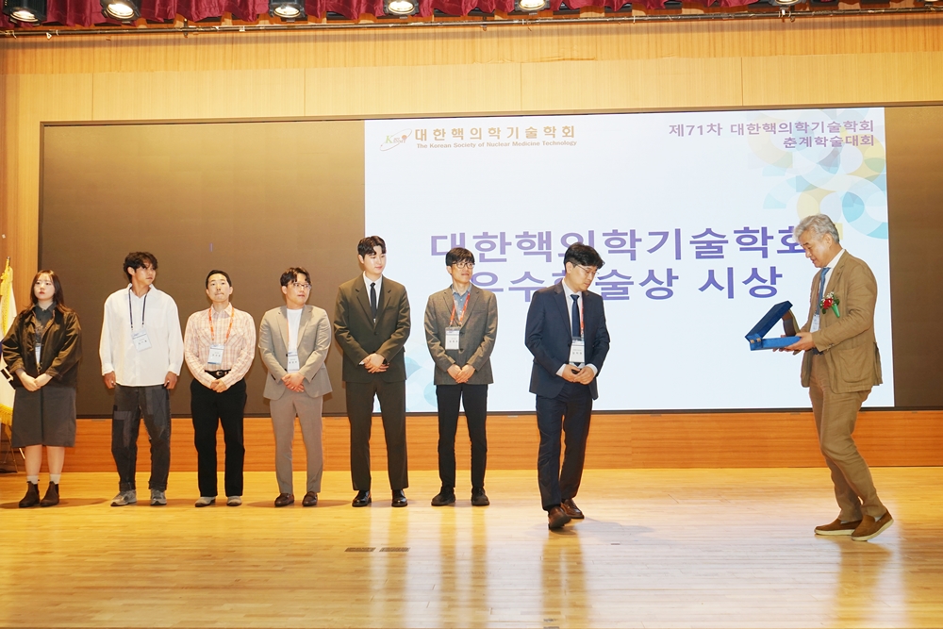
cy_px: 314
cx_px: 472
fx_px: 943
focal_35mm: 36
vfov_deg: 36.9
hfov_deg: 53.1
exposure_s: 1/80
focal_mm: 36
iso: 400
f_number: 7.1
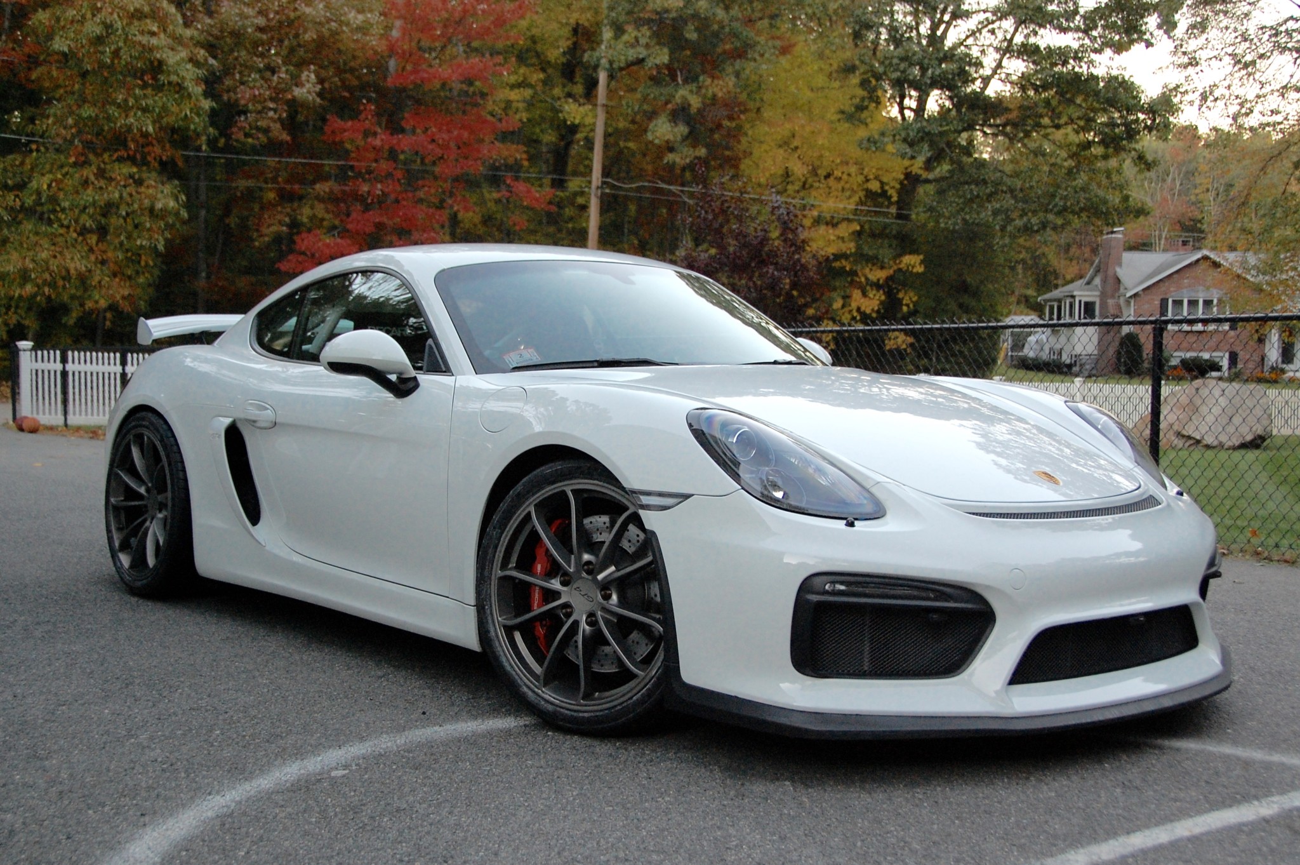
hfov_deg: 46.4
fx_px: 1515
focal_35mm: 42
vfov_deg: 31.8
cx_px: 650
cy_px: 432
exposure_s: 1/125
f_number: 4
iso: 800
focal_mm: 28
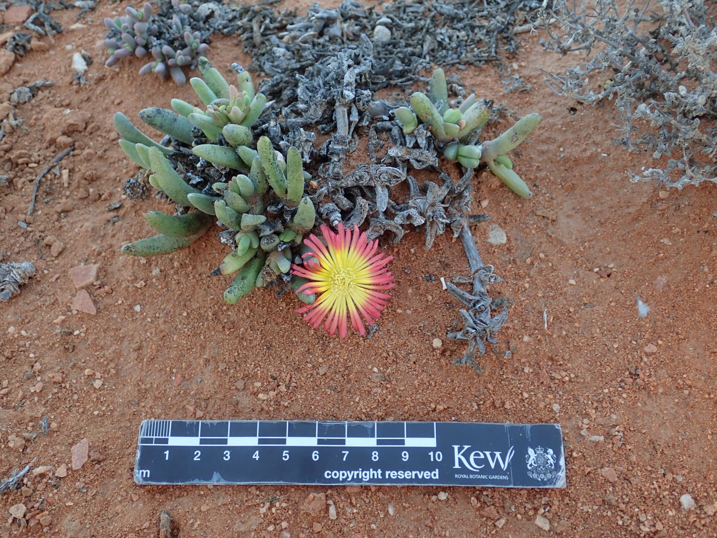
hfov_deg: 52.6
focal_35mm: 35
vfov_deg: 40.7
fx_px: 725
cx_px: 358
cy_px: 269
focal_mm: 6.42
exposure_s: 1/60
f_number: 2.6
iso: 125
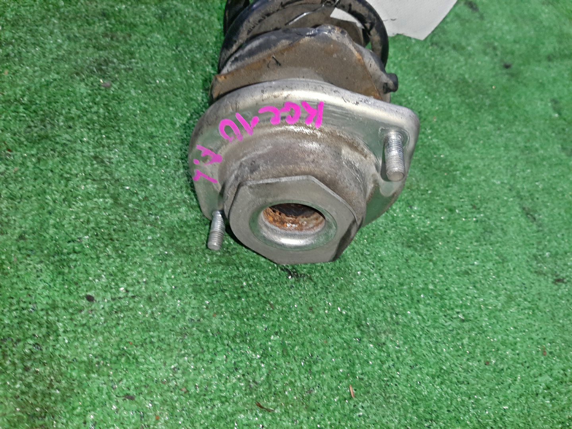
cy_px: 214
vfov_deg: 53.1
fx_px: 430
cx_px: 286
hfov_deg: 67.3
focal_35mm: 26
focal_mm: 3.93
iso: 180
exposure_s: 1/50
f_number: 1.7
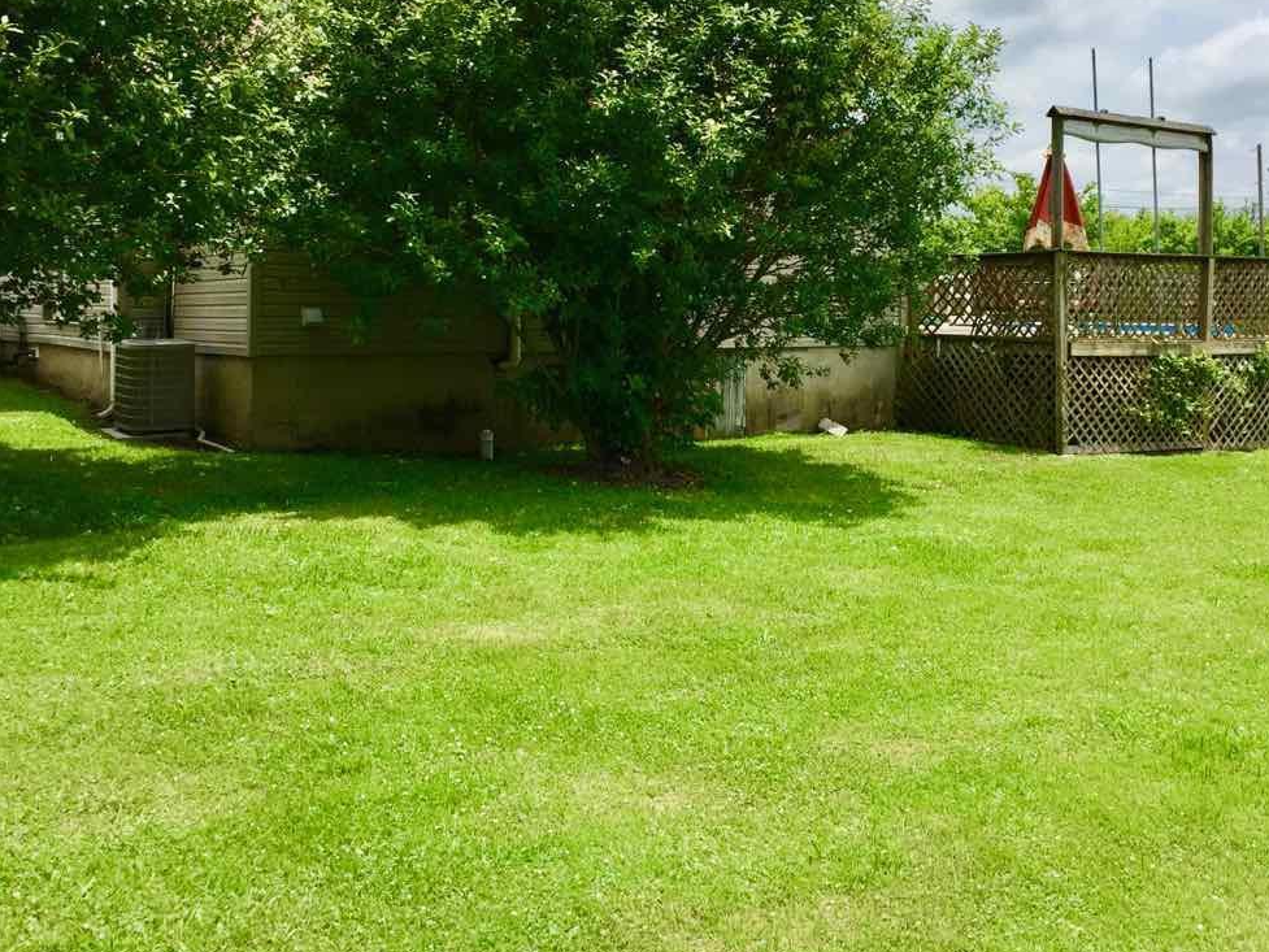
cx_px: 746
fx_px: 1393
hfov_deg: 48.7
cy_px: 336
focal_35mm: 38
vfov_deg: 37.4
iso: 32
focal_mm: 4.15
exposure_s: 1/2825
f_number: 2.2
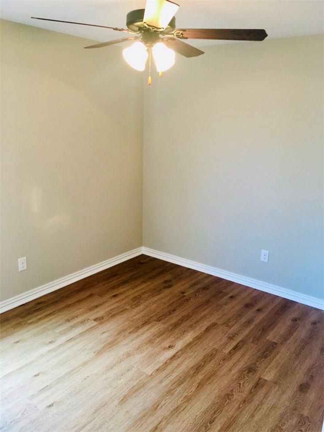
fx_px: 362
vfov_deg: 61.7
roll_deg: -1.4
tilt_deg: -13.4
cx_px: 162
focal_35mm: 29
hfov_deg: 48.2
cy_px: 216
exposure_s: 1/15
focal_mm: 4.15
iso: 64
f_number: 2.2
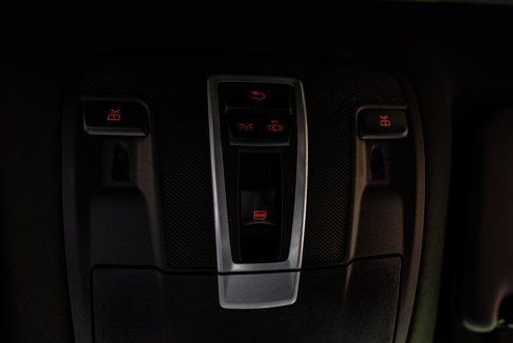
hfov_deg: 60.2
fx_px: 442
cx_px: 237
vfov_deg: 42.2
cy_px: 137
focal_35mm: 31
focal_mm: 24
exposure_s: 1/200
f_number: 2.8
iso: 1250
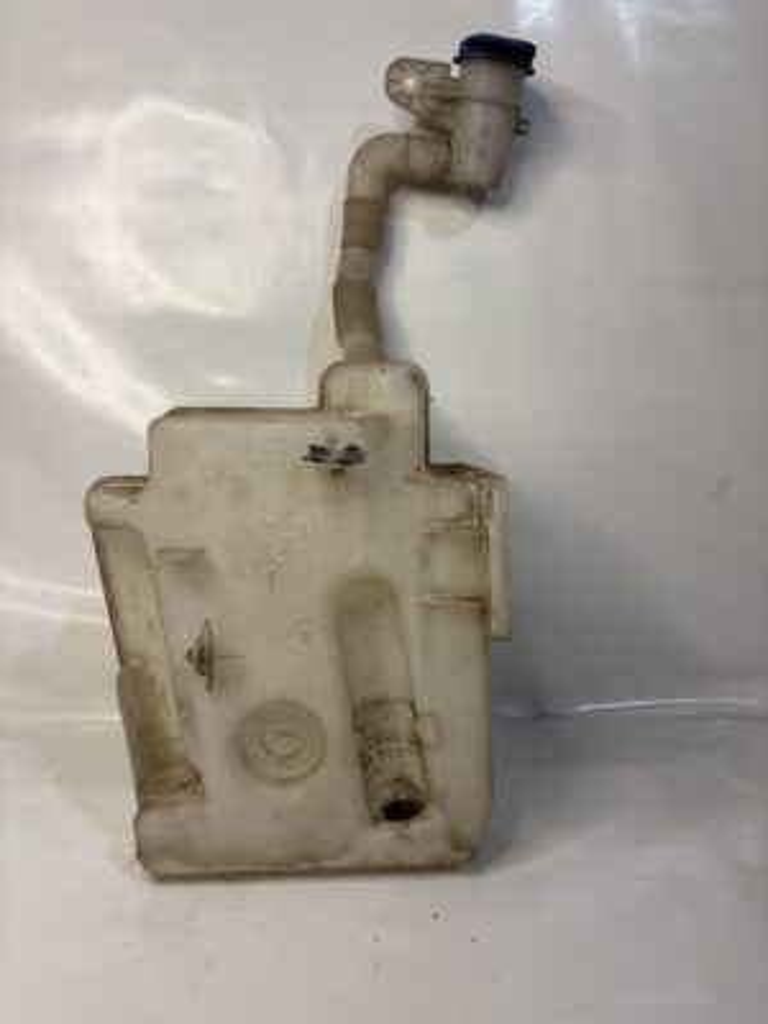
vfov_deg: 67.3
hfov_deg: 53.1
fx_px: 769
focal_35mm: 26
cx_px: 384
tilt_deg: -7.8
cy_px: 512
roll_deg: +0.6
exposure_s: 1/100
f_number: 1.6
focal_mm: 5.96
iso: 80
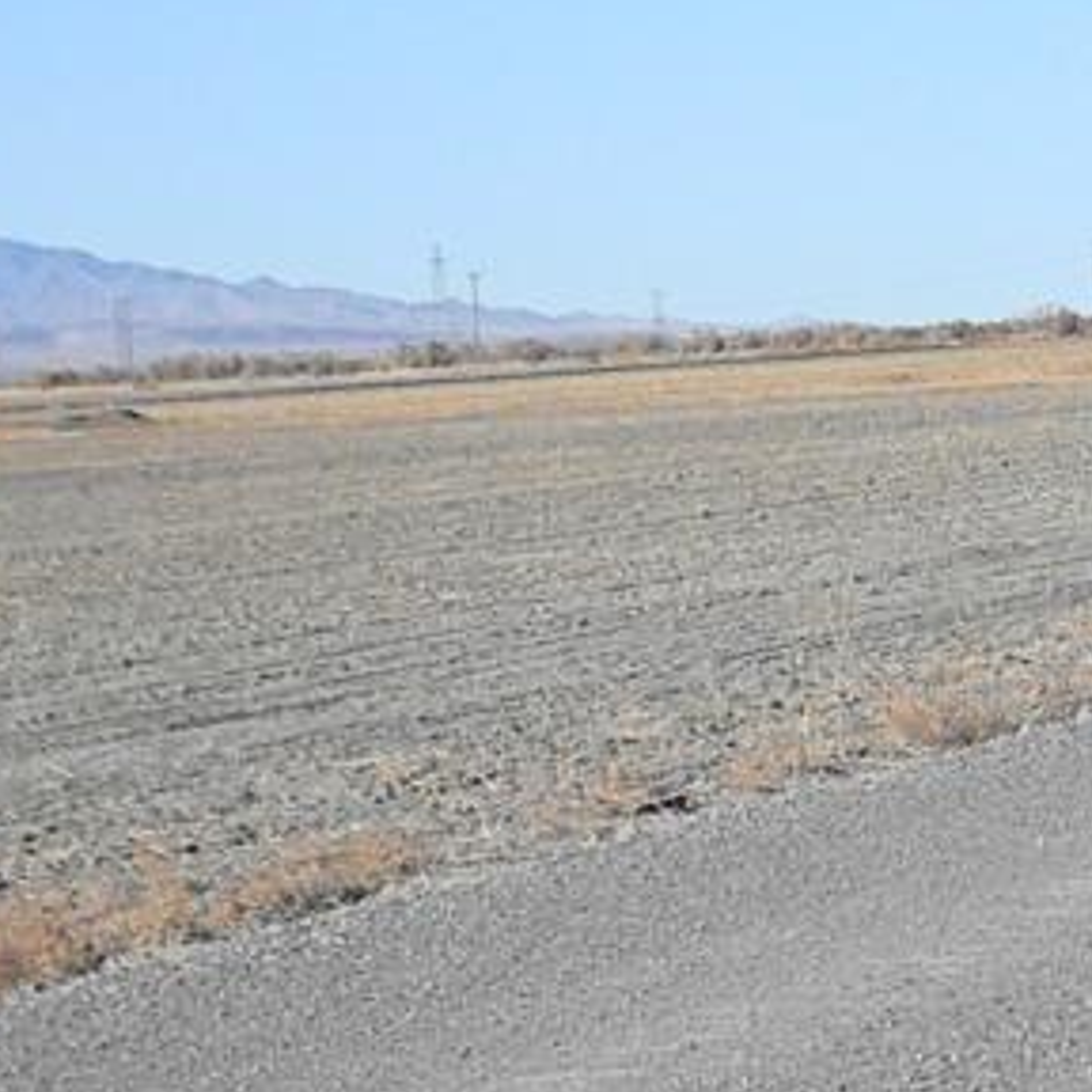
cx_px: 1043
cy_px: 804
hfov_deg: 8.5
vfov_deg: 8.6
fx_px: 7281
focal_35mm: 204
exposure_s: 1/872
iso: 640
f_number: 9.4
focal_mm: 19
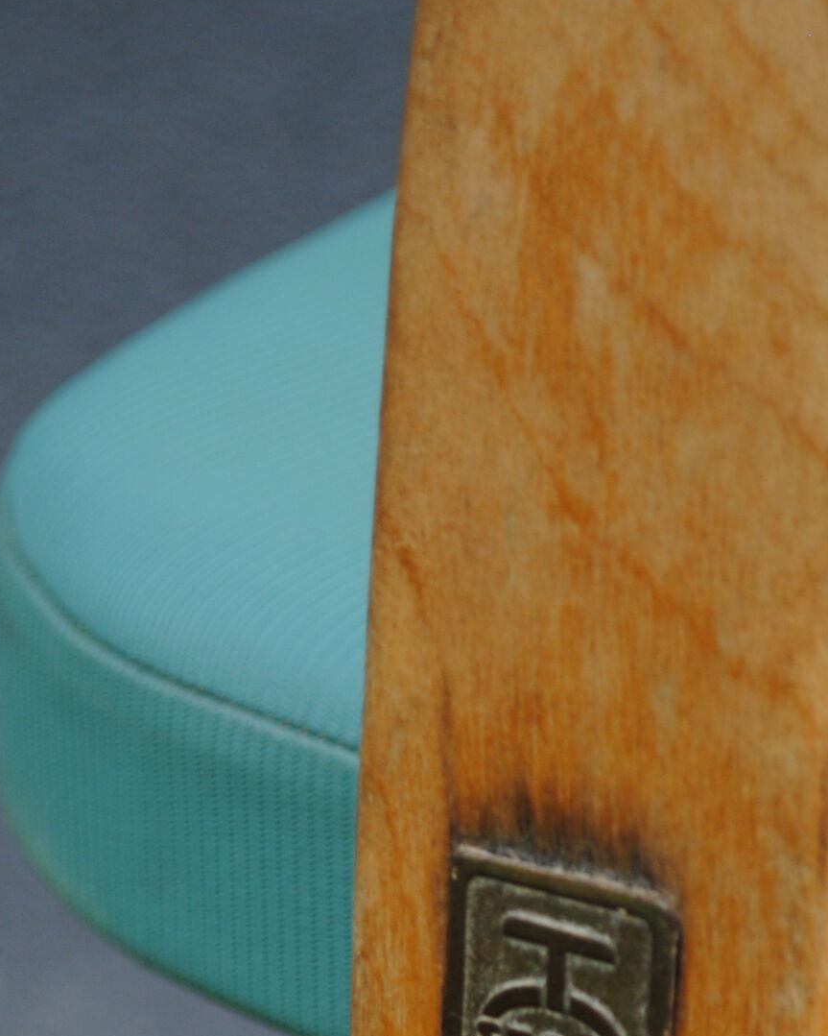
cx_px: 533
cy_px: 1212
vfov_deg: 9.2
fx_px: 6380
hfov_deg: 7.4
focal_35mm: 208
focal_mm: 55
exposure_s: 1/125
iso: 140
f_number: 5.6
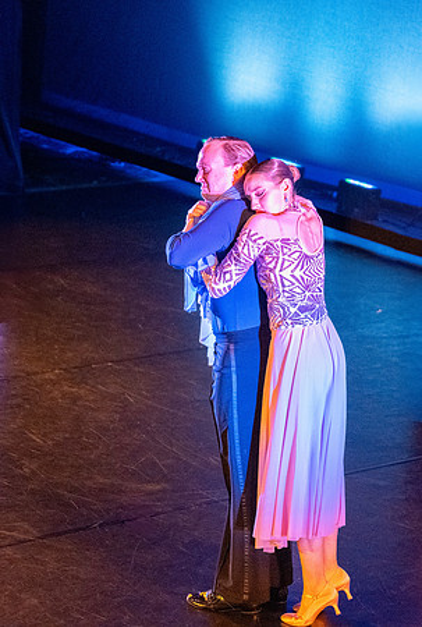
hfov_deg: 11.7
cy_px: 273
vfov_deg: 17.3
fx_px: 2065
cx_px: 207
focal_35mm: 118
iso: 8000
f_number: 2.8
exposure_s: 1/200
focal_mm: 70
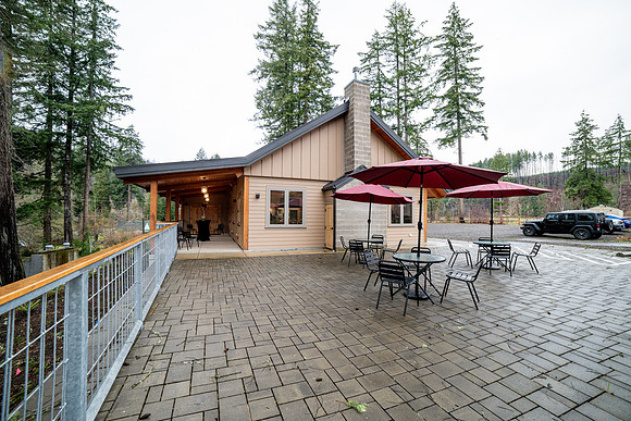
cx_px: 316
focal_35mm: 14
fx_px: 245
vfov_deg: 81.2
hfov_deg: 104.2
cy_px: 210
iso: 1000
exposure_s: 1/250
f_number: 6.3
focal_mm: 14
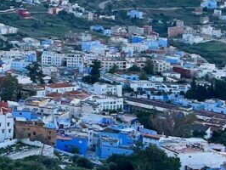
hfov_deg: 16.2
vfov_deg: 14.6
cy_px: 6
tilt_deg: -6.2
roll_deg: +1.0
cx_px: -194
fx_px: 653
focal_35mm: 100
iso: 50
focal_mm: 5.7
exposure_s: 1/700
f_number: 1.5
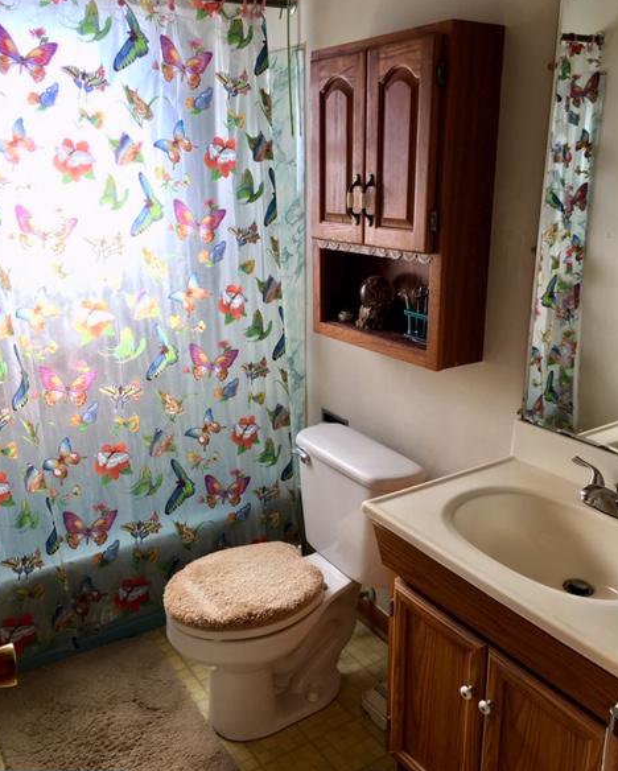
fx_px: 708
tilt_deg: -17.4
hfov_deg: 47.2
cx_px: 309
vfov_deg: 57.1
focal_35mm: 31
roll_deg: +0.0
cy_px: 393
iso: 32
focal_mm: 4.15
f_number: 2.2
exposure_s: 1/30
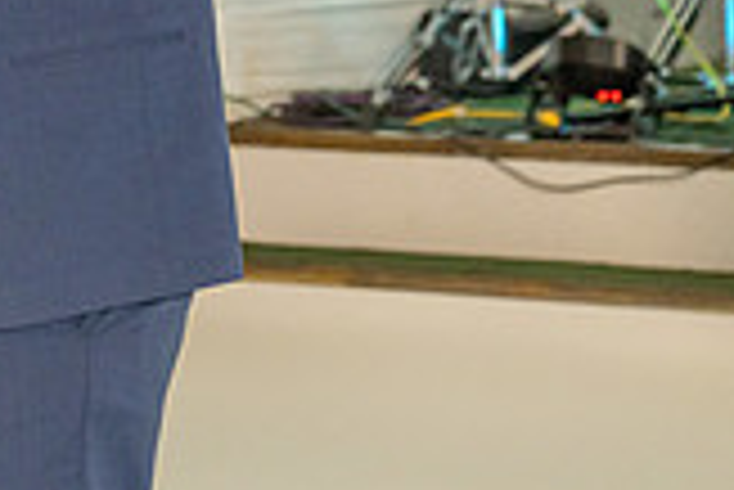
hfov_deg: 7.0
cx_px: -366
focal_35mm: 288
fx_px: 5877
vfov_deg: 4.8
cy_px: -73
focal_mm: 70
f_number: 4
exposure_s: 1/125
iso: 640
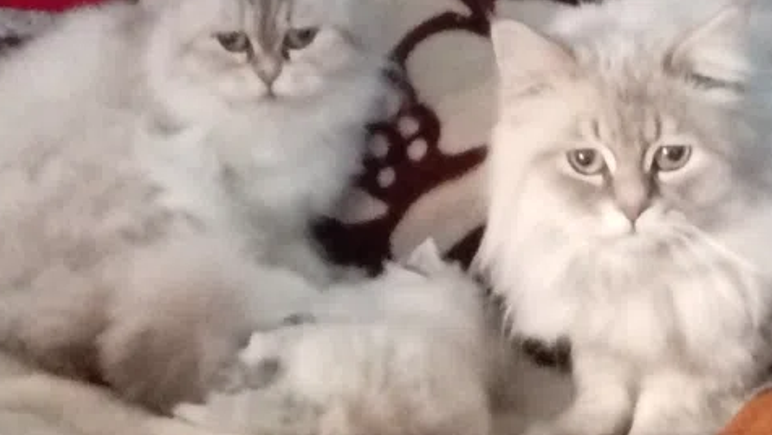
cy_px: 167
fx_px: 2969
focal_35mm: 145
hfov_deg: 14.8
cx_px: 478
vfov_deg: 8.4
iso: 2658
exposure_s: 1/16.7
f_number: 1.8
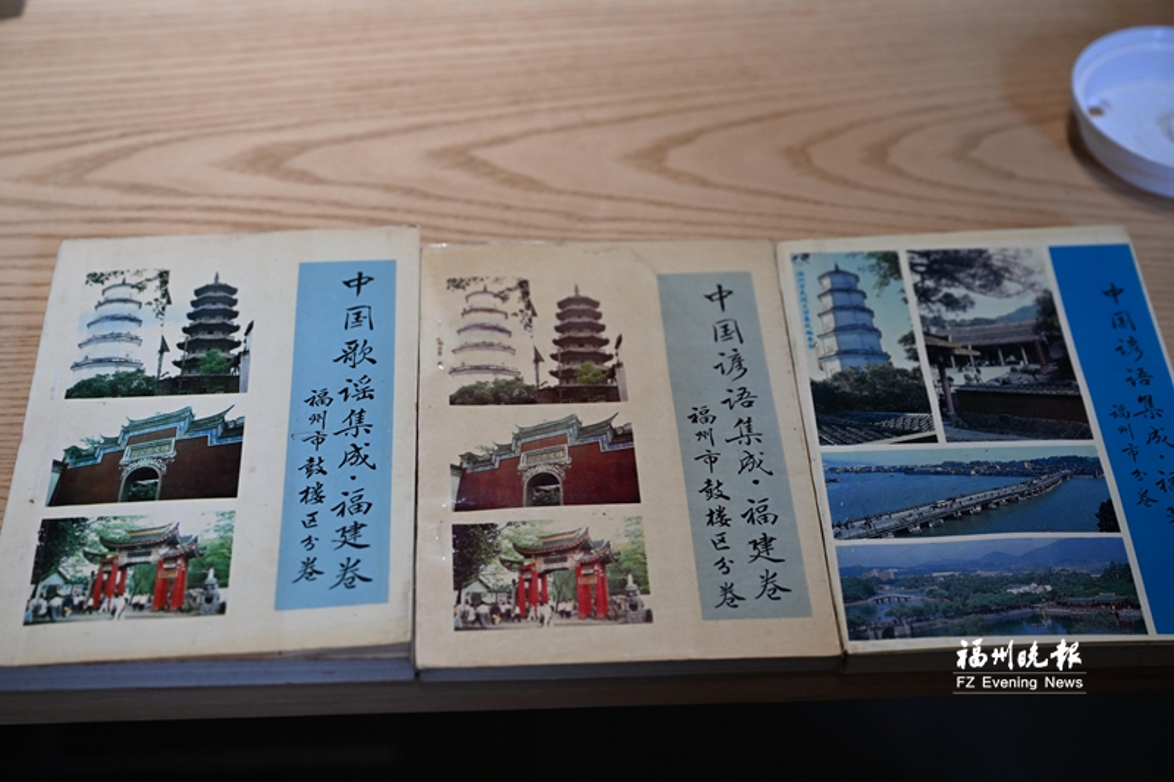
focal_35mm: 58
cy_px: 391
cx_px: 587
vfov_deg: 23.4
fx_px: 1891
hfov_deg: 34.5
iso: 1000
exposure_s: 1/160
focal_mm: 58
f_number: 4.5
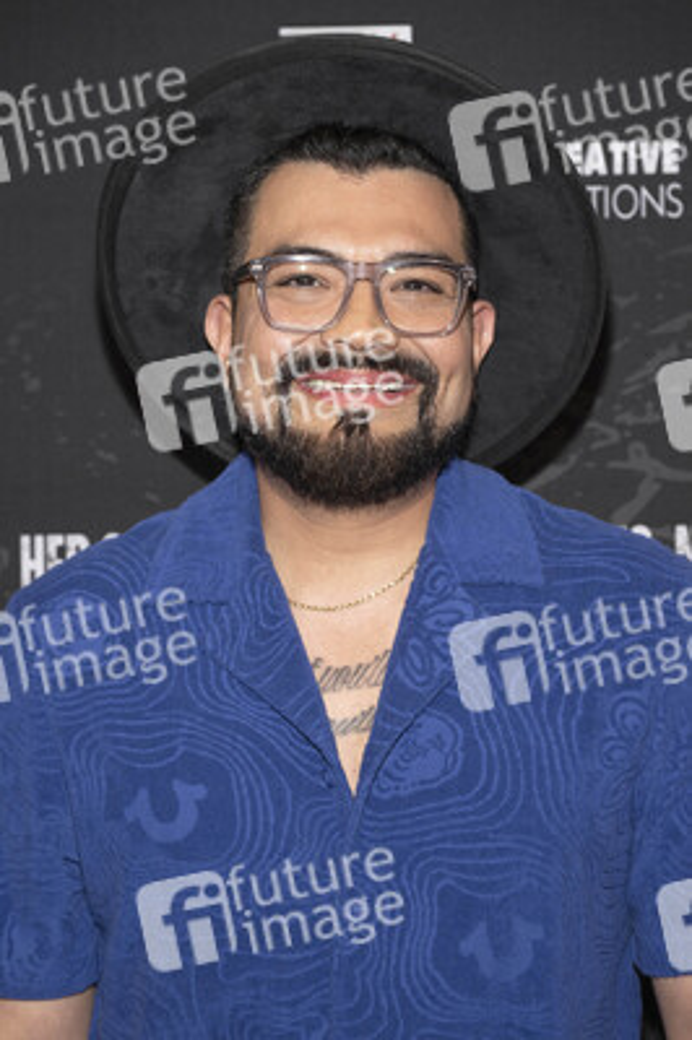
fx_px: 2628
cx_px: 346
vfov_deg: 22.4
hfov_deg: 15.0
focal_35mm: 91
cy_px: 520
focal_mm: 91
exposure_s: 1/200
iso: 800
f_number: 5.6
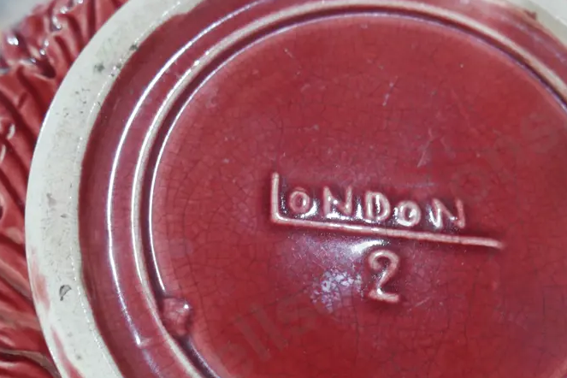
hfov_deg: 43.1
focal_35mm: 45
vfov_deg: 29.6
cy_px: 260
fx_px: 709
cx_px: 368
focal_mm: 14
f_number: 3.5
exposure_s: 1/60
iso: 800
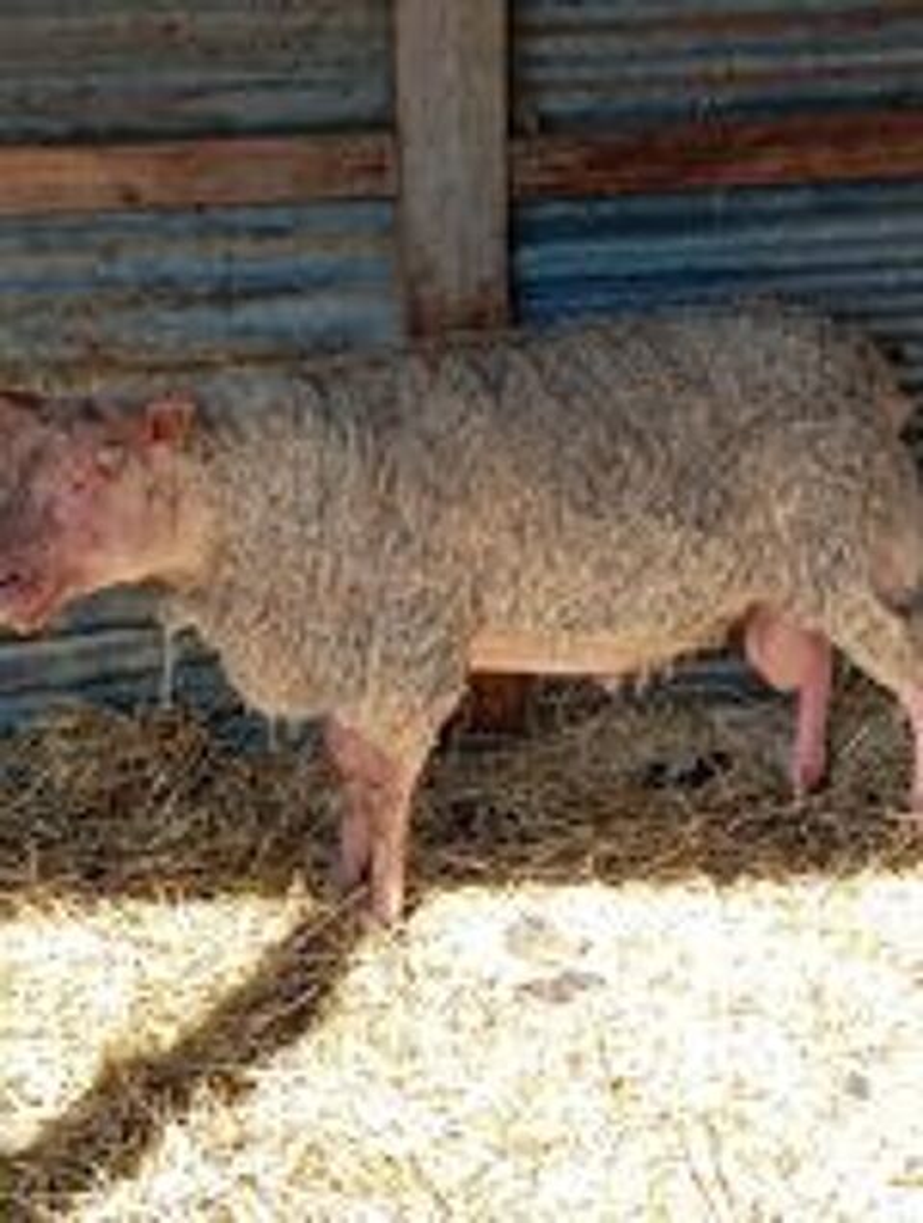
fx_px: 2266
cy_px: 612
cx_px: 462
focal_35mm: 64
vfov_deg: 30.2
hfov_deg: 23.0
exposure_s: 1/127
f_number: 1.8
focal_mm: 4.22
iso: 110
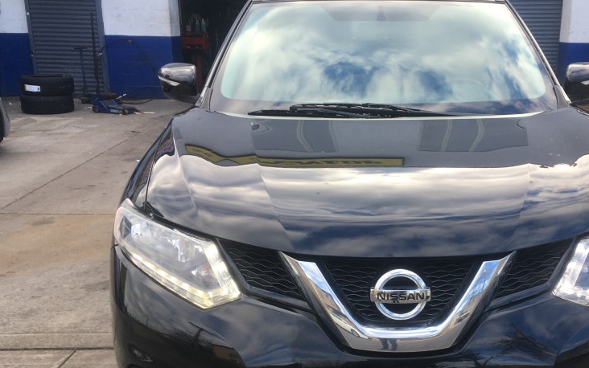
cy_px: 246
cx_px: 377
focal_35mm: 43
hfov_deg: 45.7
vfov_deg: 29.7
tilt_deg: -21.5
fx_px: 690
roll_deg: -0.5
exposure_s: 1/251
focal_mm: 4.15
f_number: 2.2
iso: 25
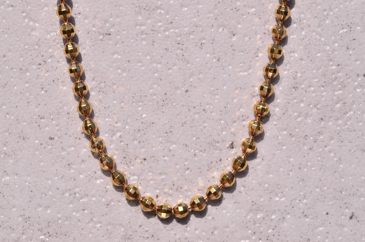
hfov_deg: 13.1
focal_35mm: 158
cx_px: 182
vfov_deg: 8.7
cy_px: 121
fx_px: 1594
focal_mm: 105
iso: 100
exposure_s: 1/125
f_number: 22
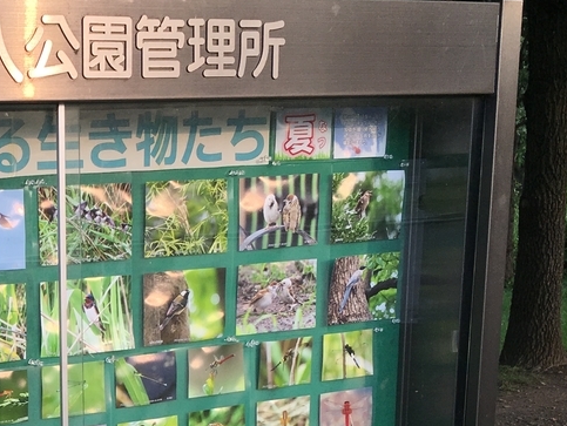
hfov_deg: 25.1
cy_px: 474
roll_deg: +1.6
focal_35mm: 72
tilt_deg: -12.9
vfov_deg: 19.6
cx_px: -53
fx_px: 1180
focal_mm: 4.15
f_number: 2.2
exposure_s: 1/364
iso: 25
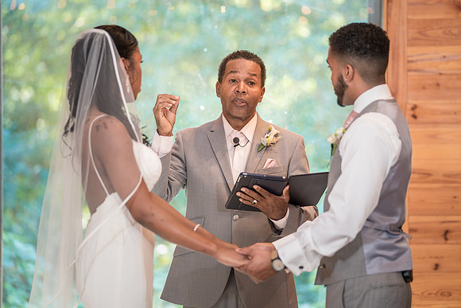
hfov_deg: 13.3
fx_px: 1973
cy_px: 152
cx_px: 222
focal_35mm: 154
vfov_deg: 8.9
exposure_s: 1/100
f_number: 2.8
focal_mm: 142
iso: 800
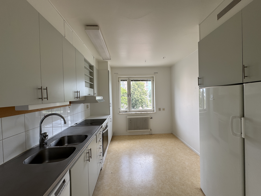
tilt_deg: +0.0
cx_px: 130
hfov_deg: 102.1
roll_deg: +2.0
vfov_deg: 85.7
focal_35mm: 14
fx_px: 106
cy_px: 98
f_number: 2.2
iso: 40
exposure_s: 1/123
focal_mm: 2.22
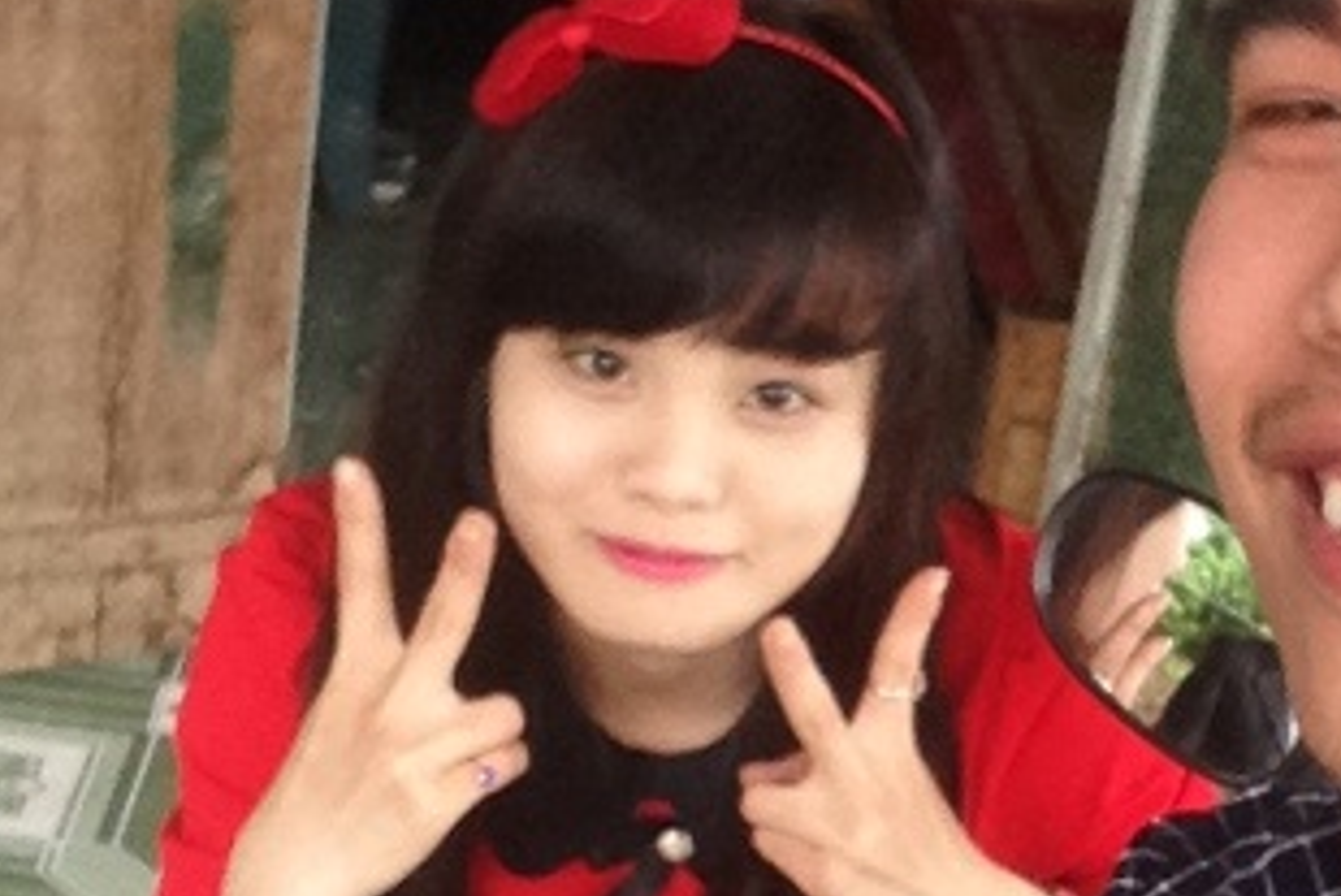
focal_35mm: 86
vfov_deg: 15.7
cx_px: 1133
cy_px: 794
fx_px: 3205
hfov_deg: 23.2
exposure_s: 1/30
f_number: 2.4
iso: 64
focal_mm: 2.18
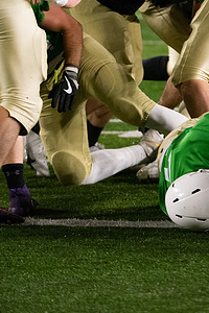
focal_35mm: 387
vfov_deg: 5.3
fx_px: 3370
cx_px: 209
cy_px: 138
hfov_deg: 3.5
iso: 5600
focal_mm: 200
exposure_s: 1/500
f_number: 4
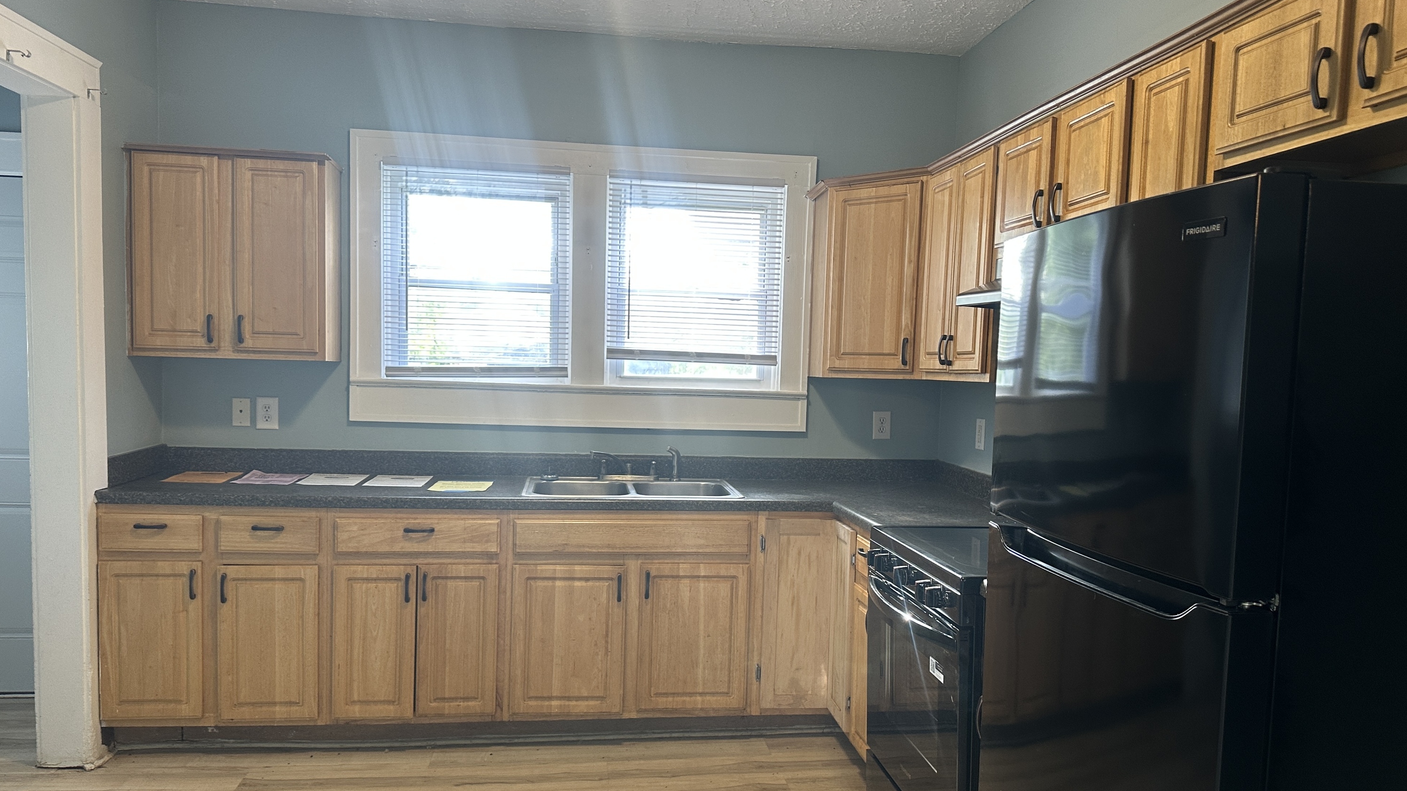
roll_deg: -1.4
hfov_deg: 69.9
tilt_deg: -4.8
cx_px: 686
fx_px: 1007
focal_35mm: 27
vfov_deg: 42.8
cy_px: 449
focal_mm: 6.86
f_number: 1.78
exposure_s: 1/60
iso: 160
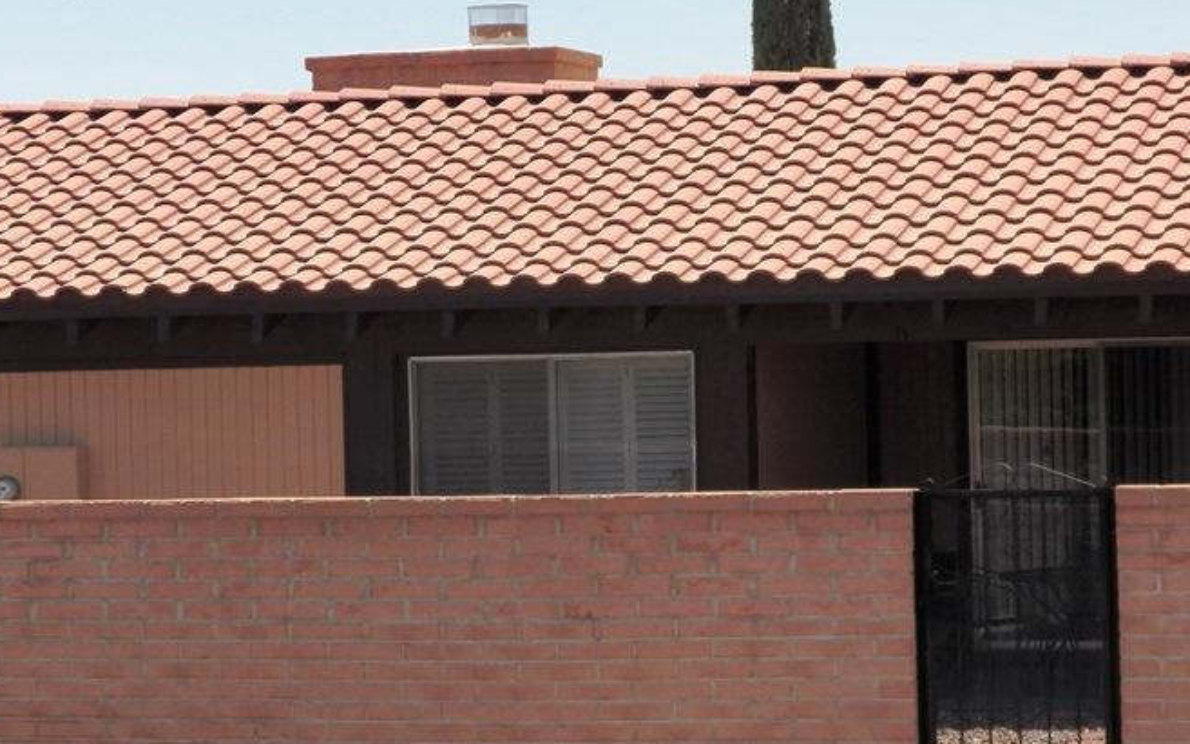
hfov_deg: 16.2
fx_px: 4185
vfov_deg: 10.2
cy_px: 353
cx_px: 677
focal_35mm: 129
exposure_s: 1/1600
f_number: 4
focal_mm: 14.4
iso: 125
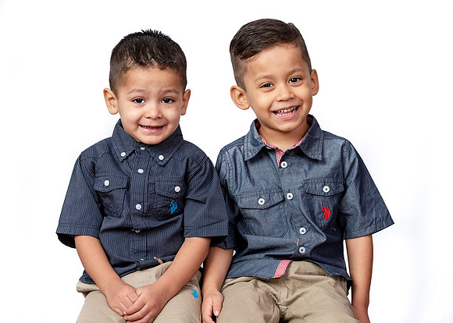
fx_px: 2228
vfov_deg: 8.3
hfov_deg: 11.6
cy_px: 104
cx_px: 287
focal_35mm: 173
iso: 200
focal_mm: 122
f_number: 8
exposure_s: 1/160
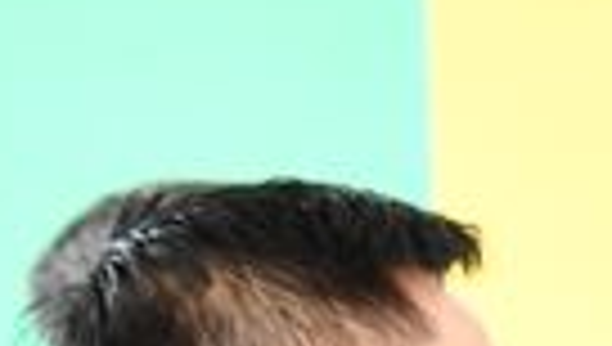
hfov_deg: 5.0
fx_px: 6664
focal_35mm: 410
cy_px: 1040
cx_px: 1814
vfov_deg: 2.9
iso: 1600
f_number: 4.2
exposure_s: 1/125
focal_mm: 35
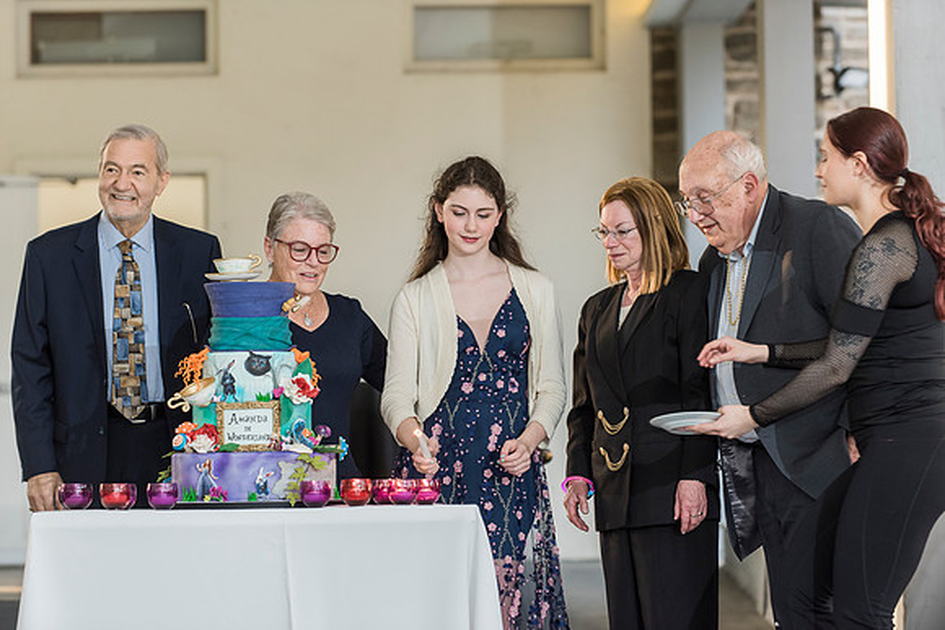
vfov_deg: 9.8
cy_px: 315
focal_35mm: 140
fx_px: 3676
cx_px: 472
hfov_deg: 14.7
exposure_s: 1/160
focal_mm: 140
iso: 1000
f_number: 4
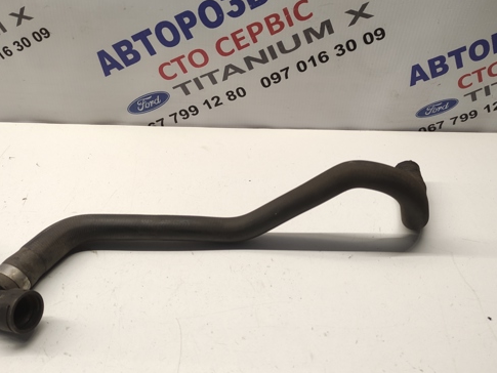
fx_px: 474
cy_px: 186
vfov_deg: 43.0
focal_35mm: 33
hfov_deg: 55.3
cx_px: 245
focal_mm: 5.43
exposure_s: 1/50
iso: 494
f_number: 1.89
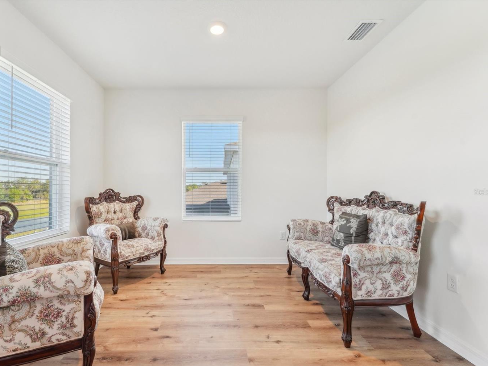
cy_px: 192
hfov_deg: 94.1
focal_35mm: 16
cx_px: 216
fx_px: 226
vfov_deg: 78.0
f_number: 8
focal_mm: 14
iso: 400
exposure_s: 1/25
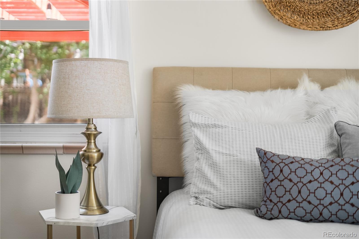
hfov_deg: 39.6
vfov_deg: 27.0
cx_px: 180
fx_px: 499
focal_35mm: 50
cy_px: 120
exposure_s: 1/2500
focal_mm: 50
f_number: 1.8
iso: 200
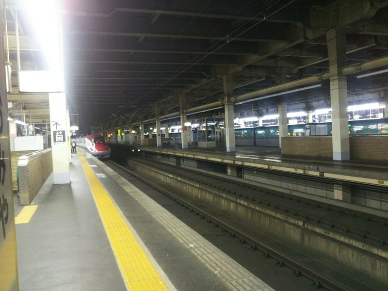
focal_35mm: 30
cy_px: 146
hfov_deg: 60.0
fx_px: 336
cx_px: 194
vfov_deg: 46.8
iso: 200
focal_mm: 4
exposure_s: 1/30
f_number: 2.2
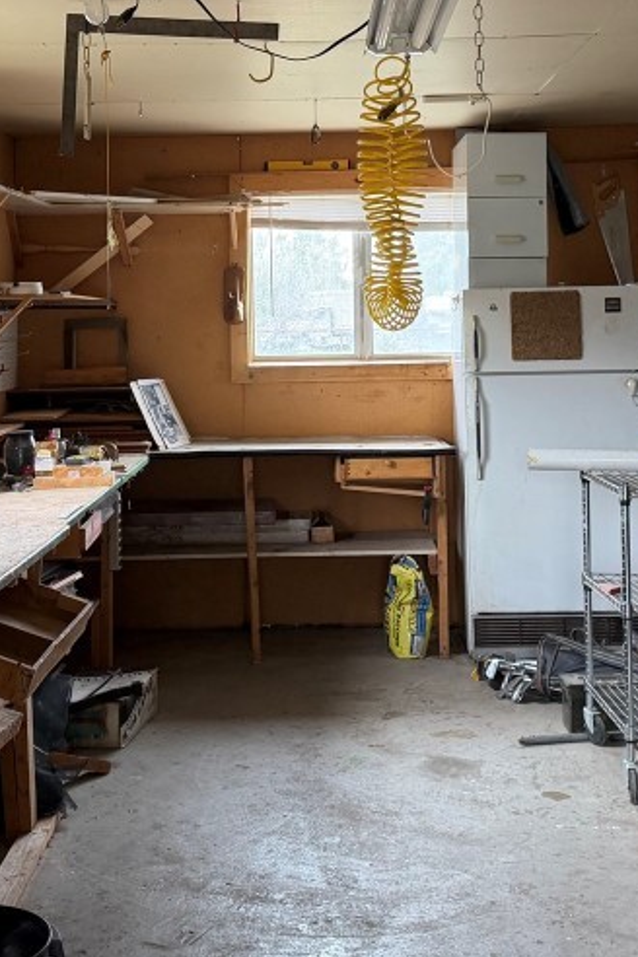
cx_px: 294
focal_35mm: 52
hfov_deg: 26.0
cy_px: 307
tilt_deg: +0.6
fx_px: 1382
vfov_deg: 37.7
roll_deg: +1.0
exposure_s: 1/105
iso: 200
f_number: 1.78
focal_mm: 6.76
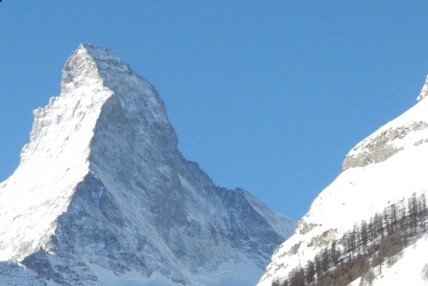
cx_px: 27
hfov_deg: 10.1
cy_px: 283
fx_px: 2413
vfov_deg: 6.7
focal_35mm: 203
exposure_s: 1/2000
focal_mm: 20.1
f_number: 6.3
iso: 400
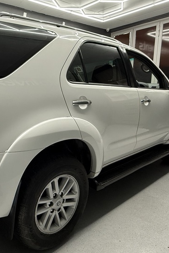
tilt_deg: -8.7
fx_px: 190
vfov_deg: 67.3
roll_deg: +0.3
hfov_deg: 44.6
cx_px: 25
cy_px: 120
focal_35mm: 27
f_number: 2.2
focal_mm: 2.22
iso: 250
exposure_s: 1/100
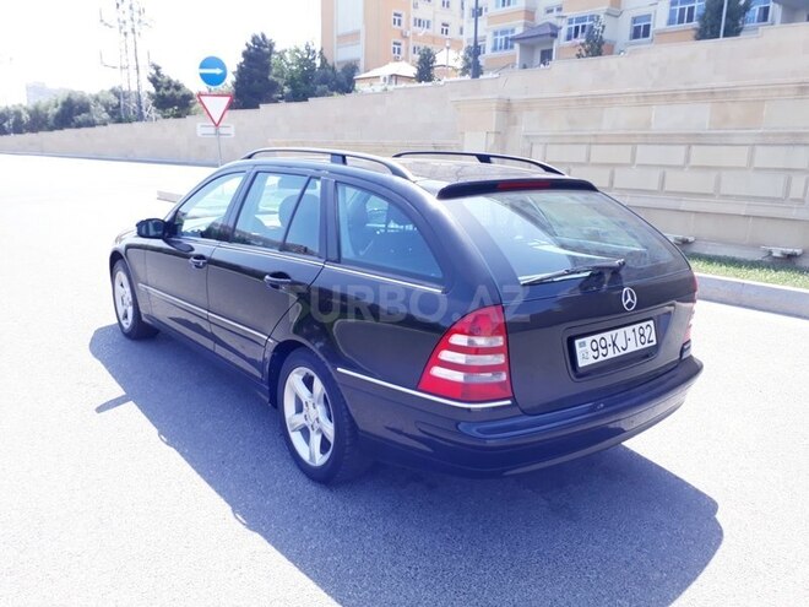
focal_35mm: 27
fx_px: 631
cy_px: 304
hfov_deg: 65.3
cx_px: 404
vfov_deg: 51.4
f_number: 1.9
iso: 40
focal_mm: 3.6
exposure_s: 1/413
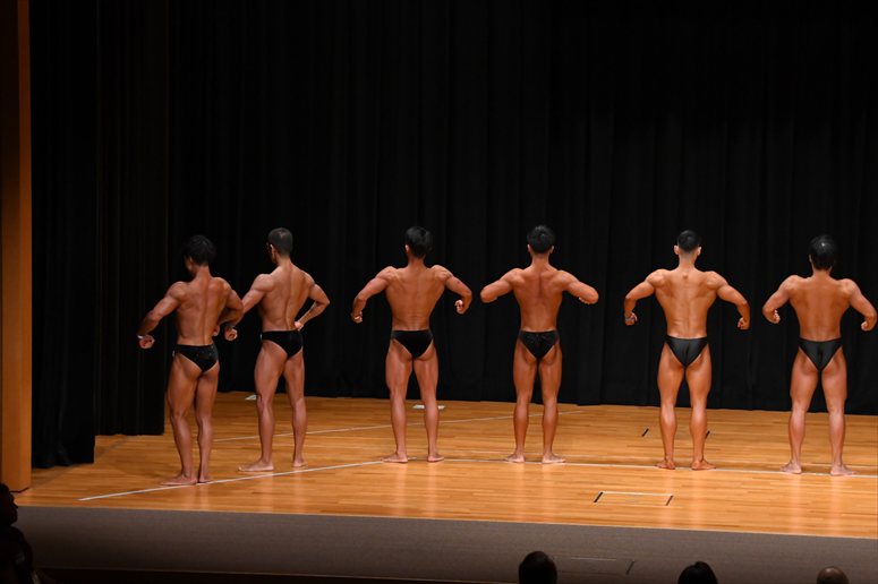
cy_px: 292
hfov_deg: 16.1
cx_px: 439
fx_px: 3096
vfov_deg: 10.8
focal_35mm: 127
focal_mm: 85
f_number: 5.6
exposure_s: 1/400
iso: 3200
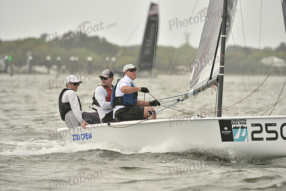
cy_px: 96
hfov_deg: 6.9
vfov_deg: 4.6
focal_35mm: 300
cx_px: 143
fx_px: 2384
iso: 320
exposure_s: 1/1250
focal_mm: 300
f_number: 5.6
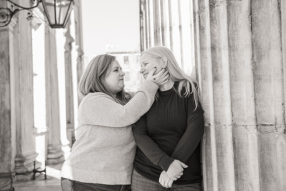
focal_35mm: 54
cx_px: 138
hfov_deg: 37.0
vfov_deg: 25.1
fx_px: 428
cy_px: 92
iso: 400
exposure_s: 1/500
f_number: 4
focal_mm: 52
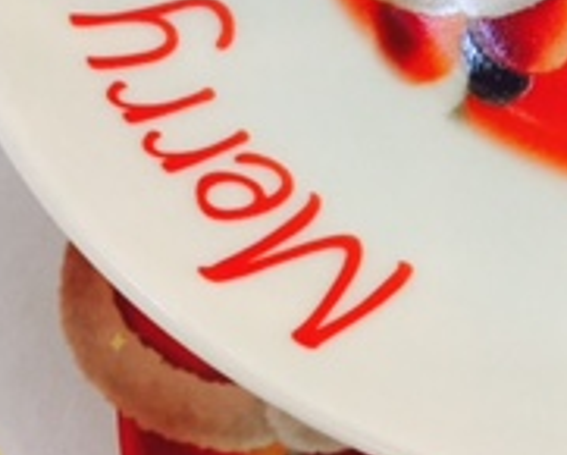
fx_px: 1679
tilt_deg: -57.8
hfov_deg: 17.6
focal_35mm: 100
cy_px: -132
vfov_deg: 14.8
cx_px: 793
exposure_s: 1/33
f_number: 2.2
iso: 160
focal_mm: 4.15
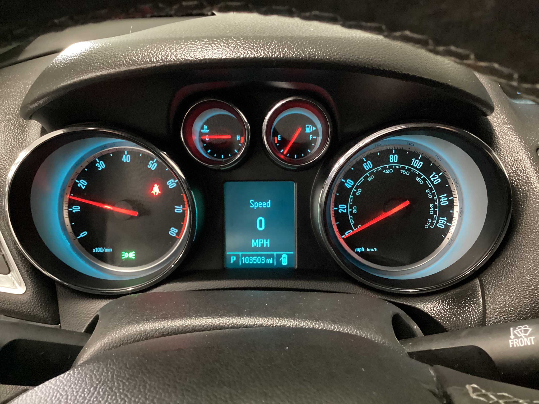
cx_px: 270
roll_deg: +0.0
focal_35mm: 31
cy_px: 202
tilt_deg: -29.2
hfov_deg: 58.4
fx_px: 483
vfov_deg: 45.4
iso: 800
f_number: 2.4
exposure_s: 1/17
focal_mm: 3.3
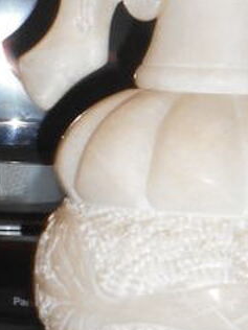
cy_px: 312
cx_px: 85
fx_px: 1653
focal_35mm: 173
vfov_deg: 11.3
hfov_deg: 8.6
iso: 200
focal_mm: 7.2
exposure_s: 1/30
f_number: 3.9
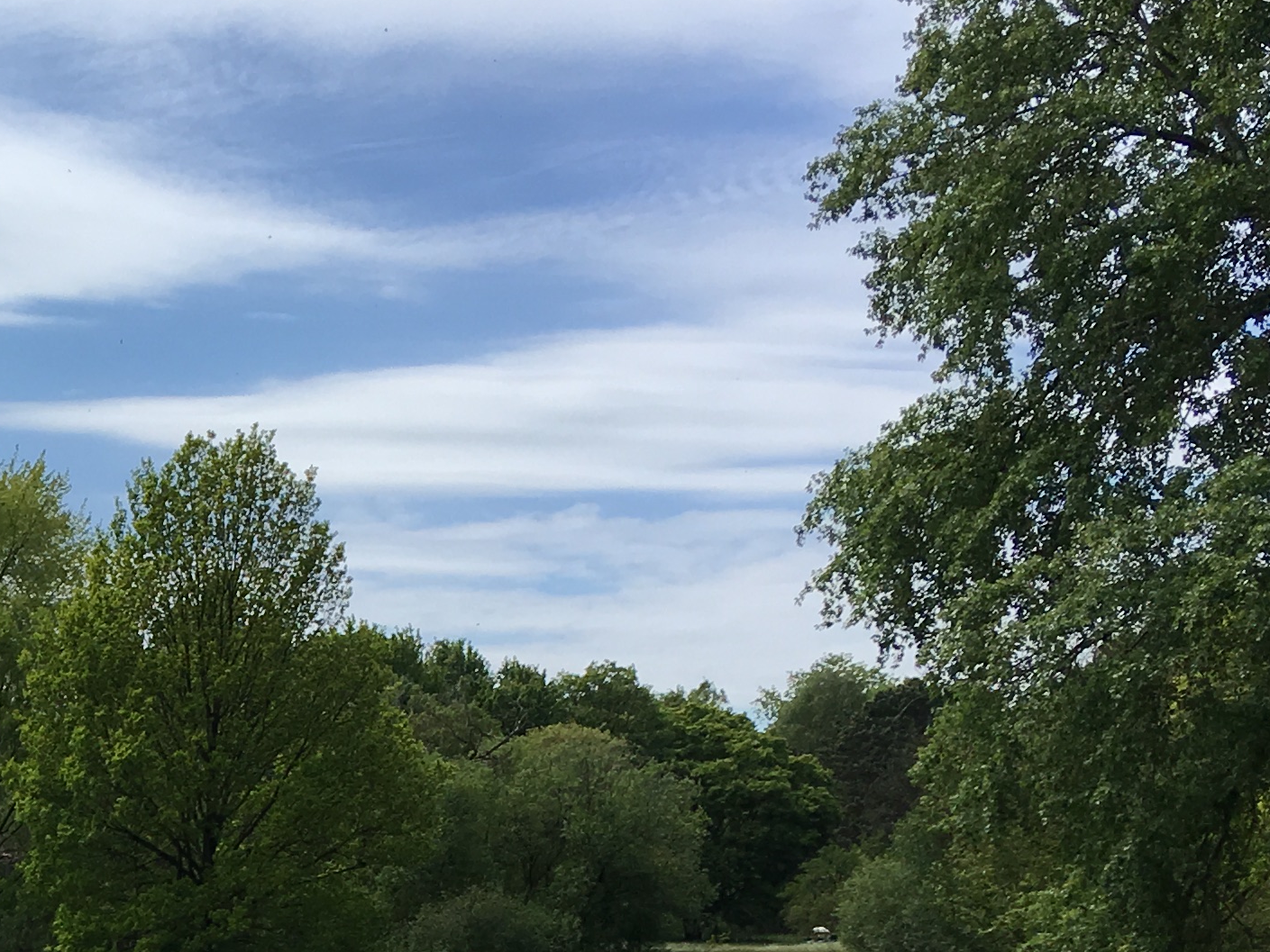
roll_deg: -0.4
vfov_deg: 16.9
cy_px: 1190
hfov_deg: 22.2
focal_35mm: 83
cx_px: -154
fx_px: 3045
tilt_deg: -2.2
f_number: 2.2
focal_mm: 4.15
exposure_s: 1/2137
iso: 25
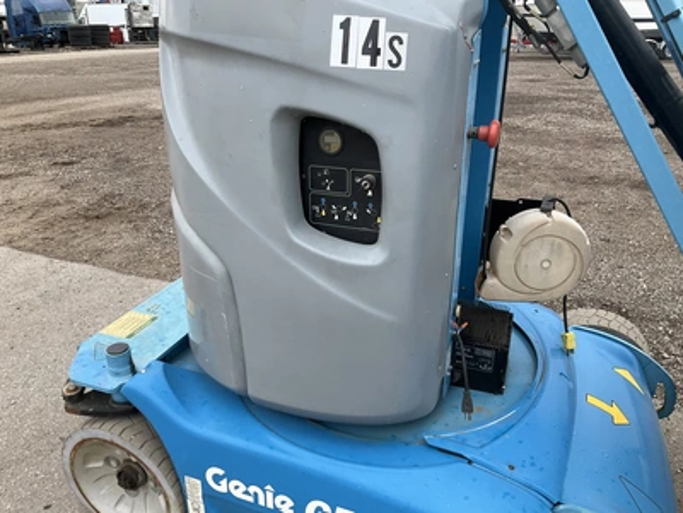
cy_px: 256
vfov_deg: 48.2
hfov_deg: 61.7
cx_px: 342
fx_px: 572
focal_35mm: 29
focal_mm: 3
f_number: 1.8
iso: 25
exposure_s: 1/635
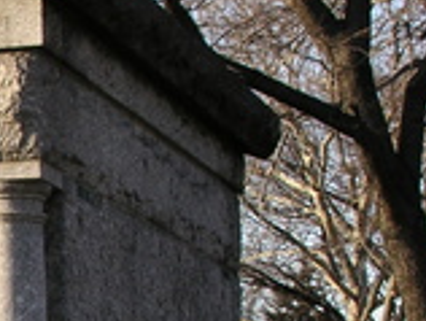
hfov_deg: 9.4
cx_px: -375
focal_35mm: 200
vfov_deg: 7.4
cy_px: 418
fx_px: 2465
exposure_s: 1/66.4
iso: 50
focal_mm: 10.2
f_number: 7.3
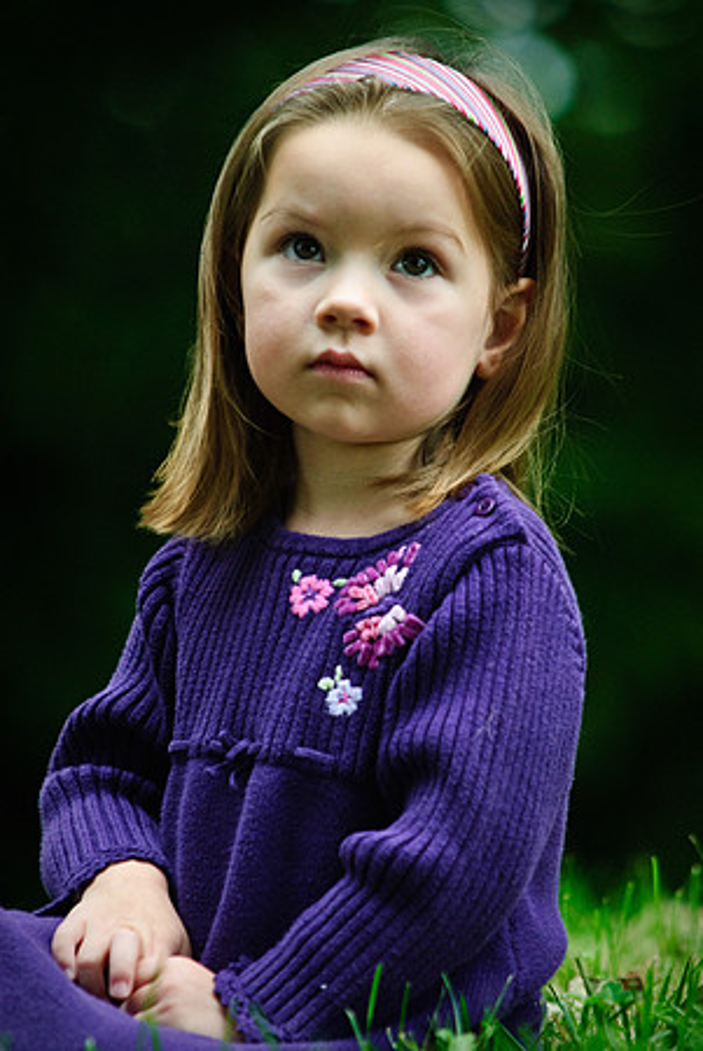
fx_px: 8767
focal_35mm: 300
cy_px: 526
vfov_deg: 6.9
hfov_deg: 4.6
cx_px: 352
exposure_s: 1/750
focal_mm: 200
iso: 500
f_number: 2.8
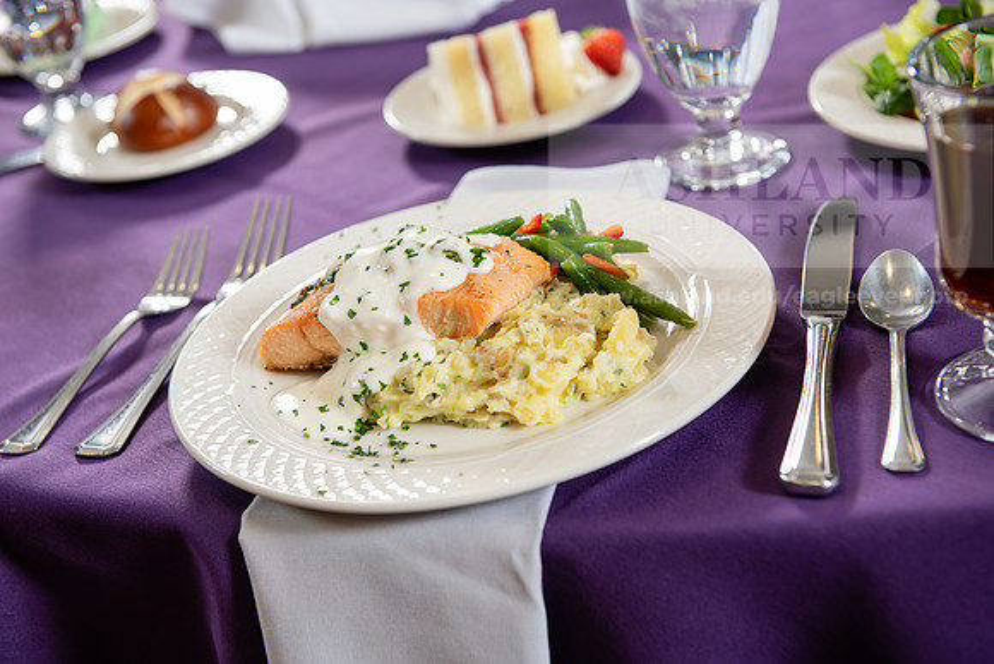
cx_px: 497
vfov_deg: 24.2
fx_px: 1547
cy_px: 332
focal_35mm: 56
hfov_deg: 35.6
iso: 400
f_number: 4
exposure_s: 1/200
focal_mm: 56
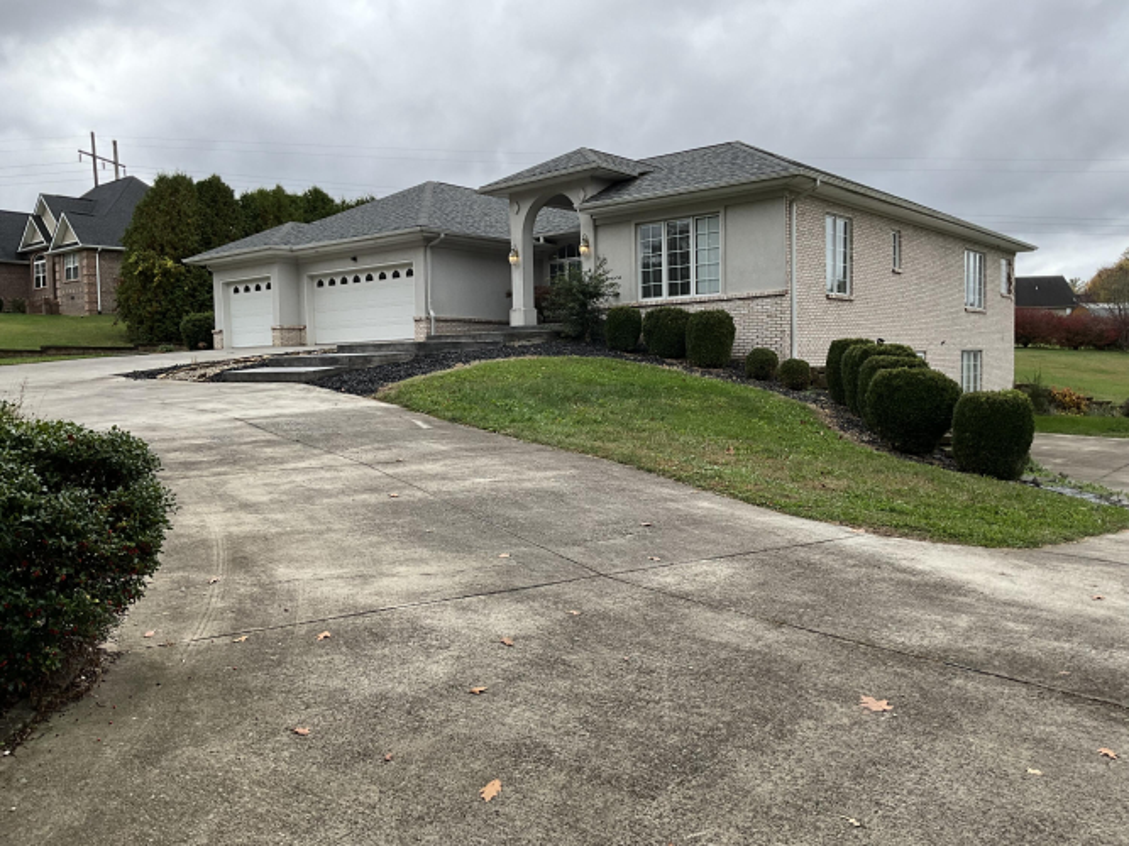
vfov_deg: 48.2
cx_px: 564
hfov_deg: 61.7
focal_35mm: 29
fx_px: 946
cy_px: 423
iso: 25
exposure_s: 1/842
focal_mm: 3
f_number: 1.8
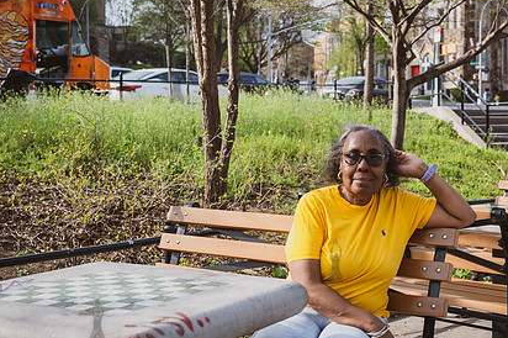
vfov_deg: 22.9
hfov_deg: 33.7
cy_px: 141
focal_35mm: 59
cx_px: 330
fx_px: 832
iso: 200
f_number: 4.5
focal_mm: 41
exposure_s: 1/800
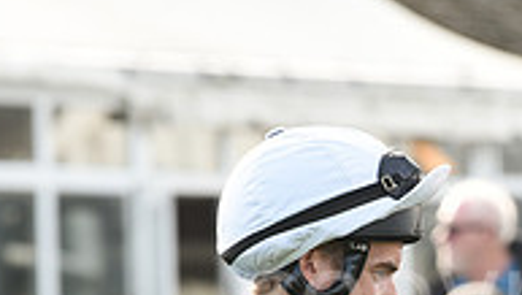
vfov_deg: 1.9
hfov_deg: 3.4
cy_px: 470
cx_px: 595
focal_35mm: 630
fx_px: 8729
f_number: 5.6
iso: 640
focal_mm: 200
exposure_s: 1/640
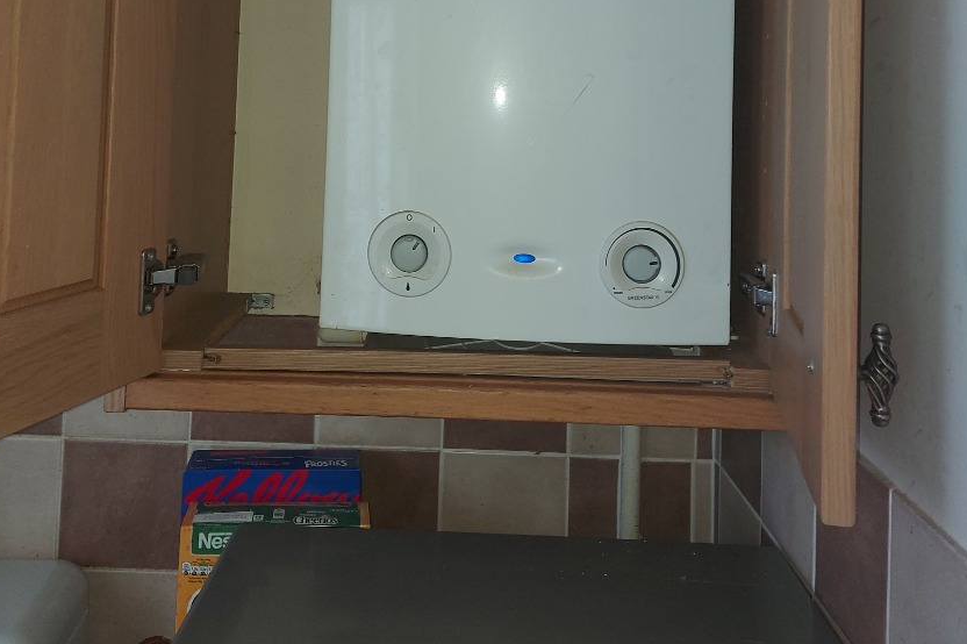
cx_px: 454
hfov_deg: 53.1
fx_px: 967
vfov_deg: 34.7
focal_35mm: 36
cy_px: 59
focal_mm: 5.23
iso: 80
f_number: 1.8
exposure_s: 1/50
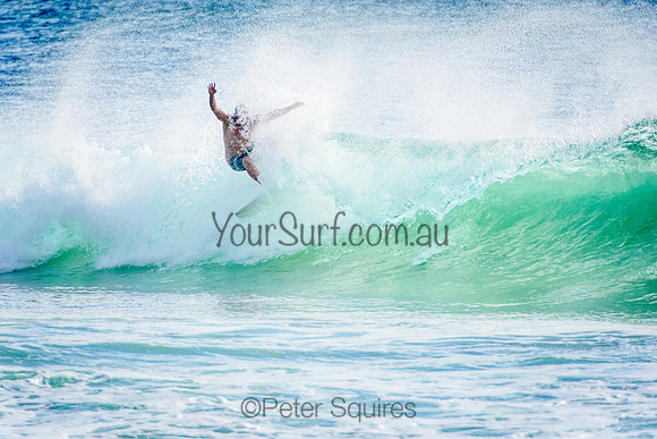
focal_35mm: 600
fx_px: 10952
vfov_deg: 2.3
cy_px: 220
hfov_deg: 3.4
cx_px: 328
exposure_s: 1/2000
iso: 400
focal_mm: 400
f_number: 5.6
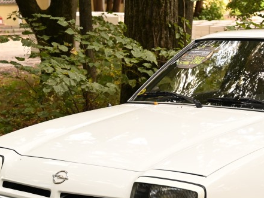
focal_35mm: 108
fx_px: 824
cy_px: 151
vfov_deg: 13.7
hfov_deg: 18.1
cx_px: 206
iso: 320
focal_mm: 45
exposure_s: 1/160
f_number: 4
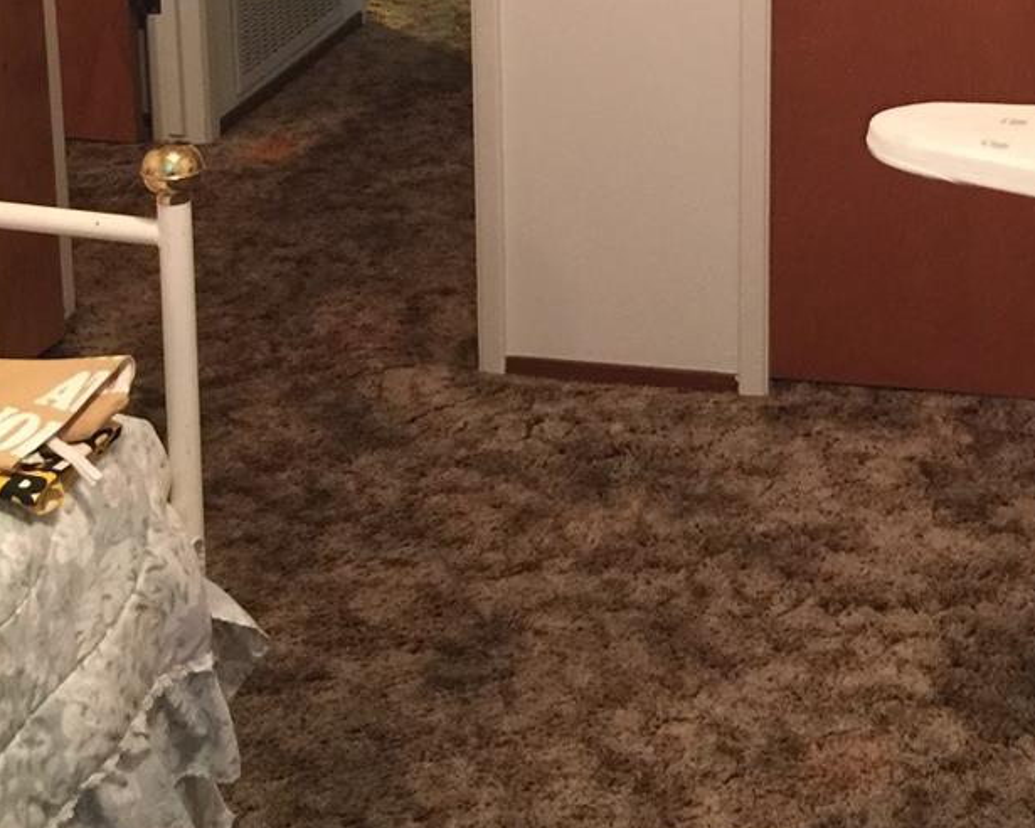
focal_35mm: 69
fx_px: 2114
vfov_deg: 21.1
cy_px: -67
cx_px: 761
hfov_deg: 27.2
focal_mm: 4.15
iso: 125
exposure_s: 1/8
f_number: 2.2
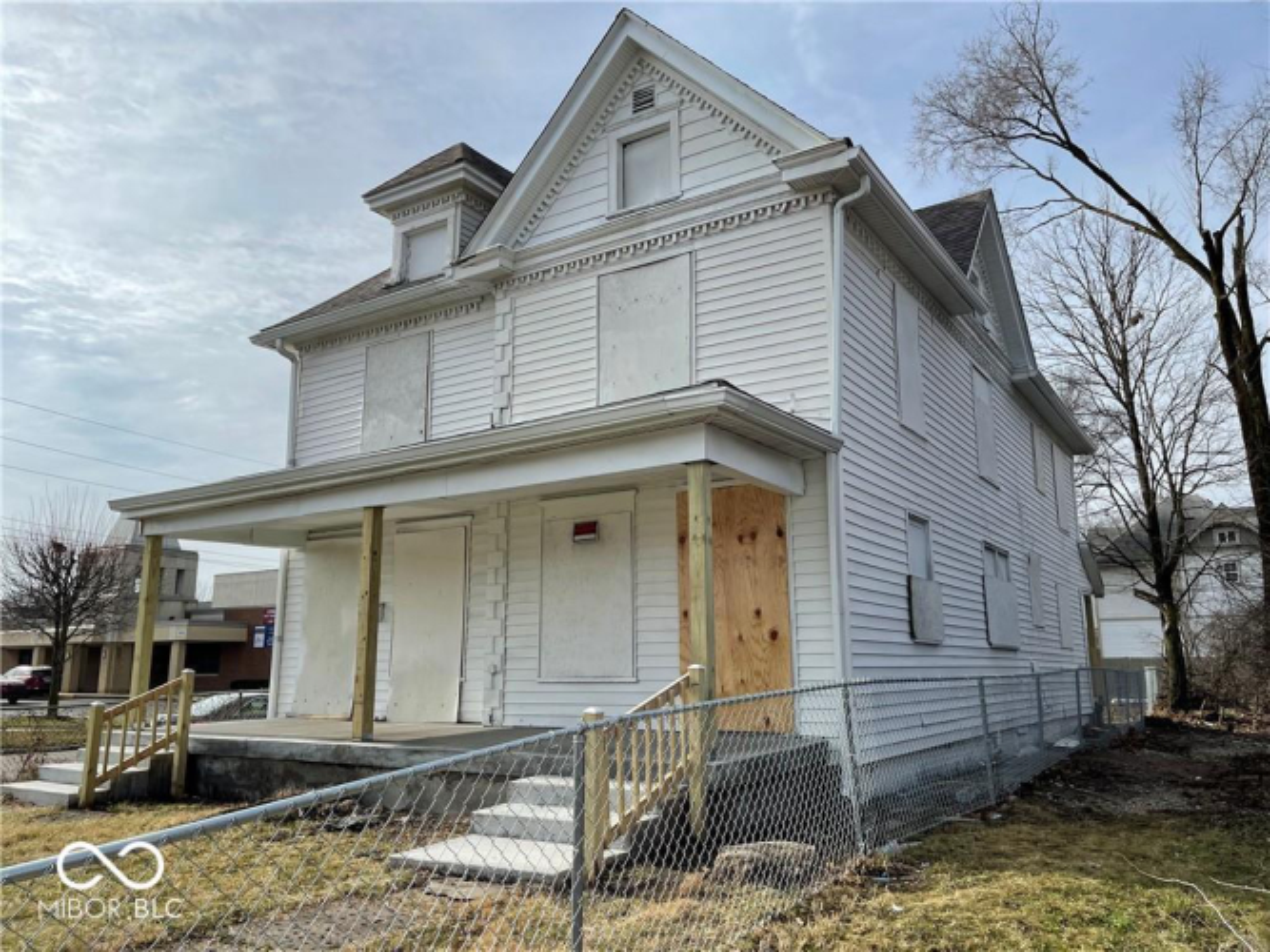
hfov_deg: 67.3
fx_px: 954
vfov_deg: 53.0
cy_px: 476
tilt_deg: +10.3
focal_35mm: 26
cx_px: 635
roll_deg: -0.4
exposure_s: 1/3003
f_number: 1.6
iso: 32
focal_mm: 5.1
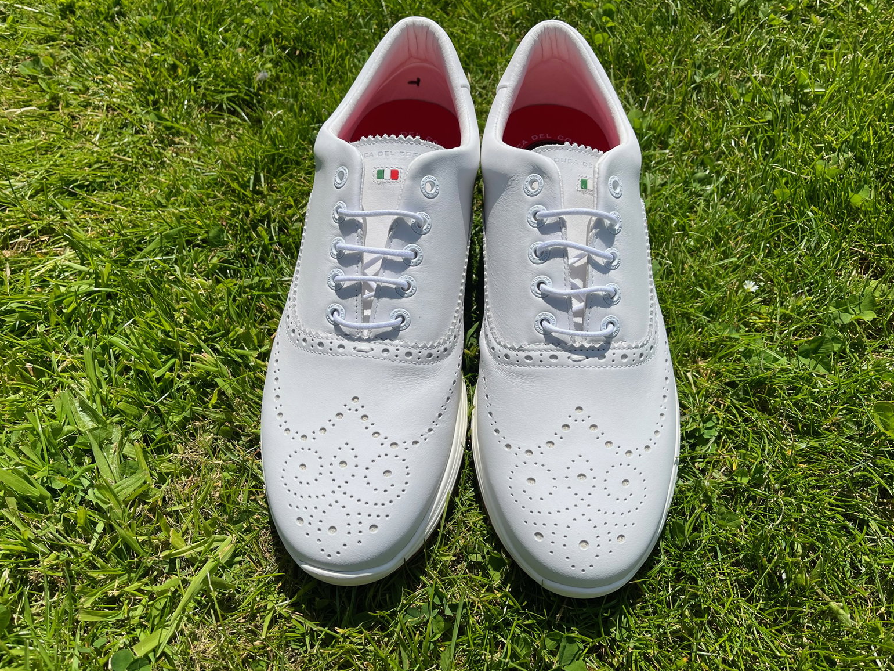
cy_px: 337
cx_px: 461
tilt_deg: -57.7
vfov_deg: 51.4
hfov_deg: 65.3
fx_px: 697
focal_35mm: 27
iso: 50
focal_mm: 5.1
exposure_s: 1/7874
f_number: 1.6
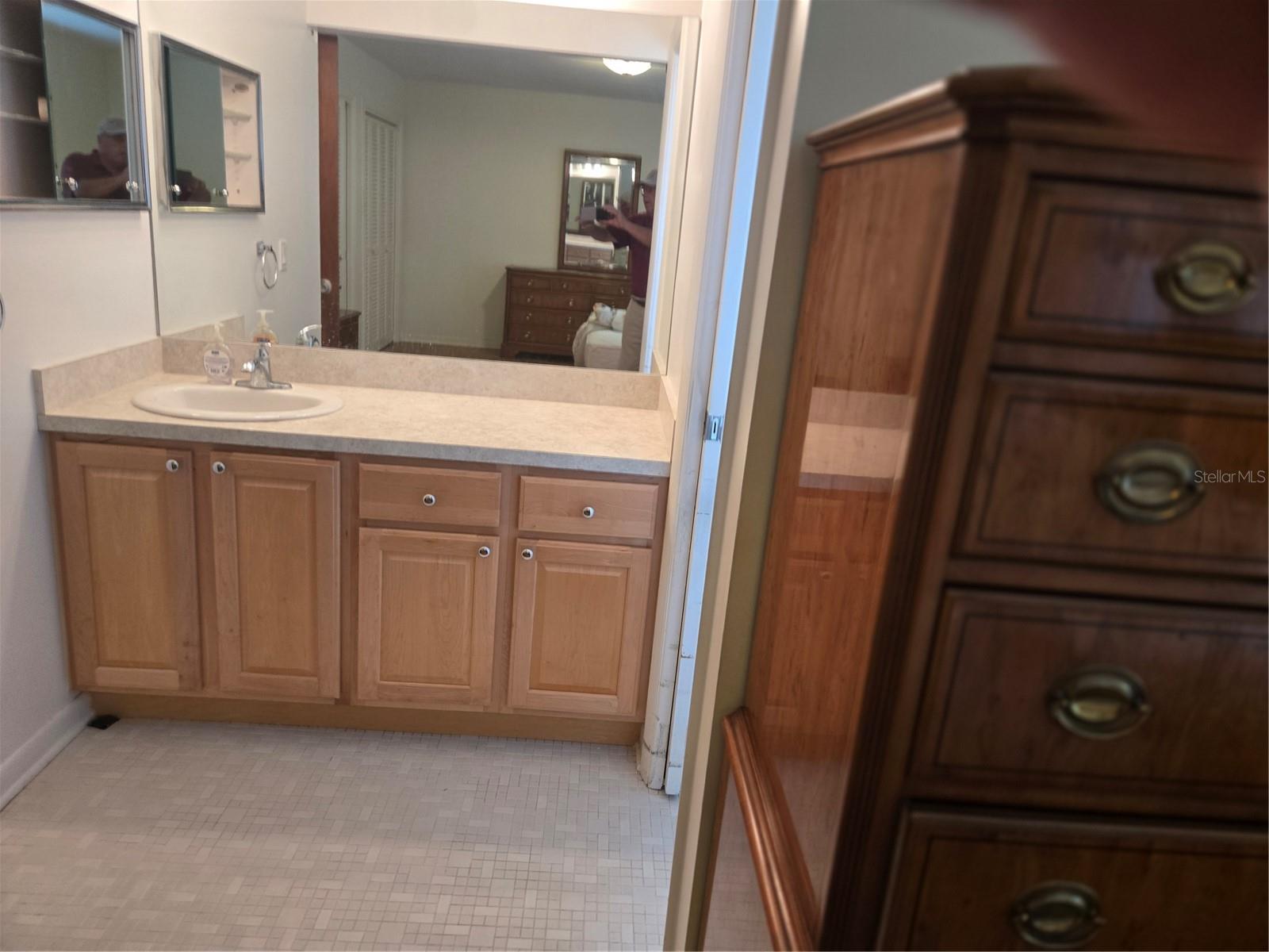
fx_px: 843
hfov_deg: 73.9
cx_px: 634
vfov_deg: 58.9
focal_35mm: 23
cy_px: 476
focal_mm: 5.4
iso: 200
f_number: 1.8
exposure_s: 1/61
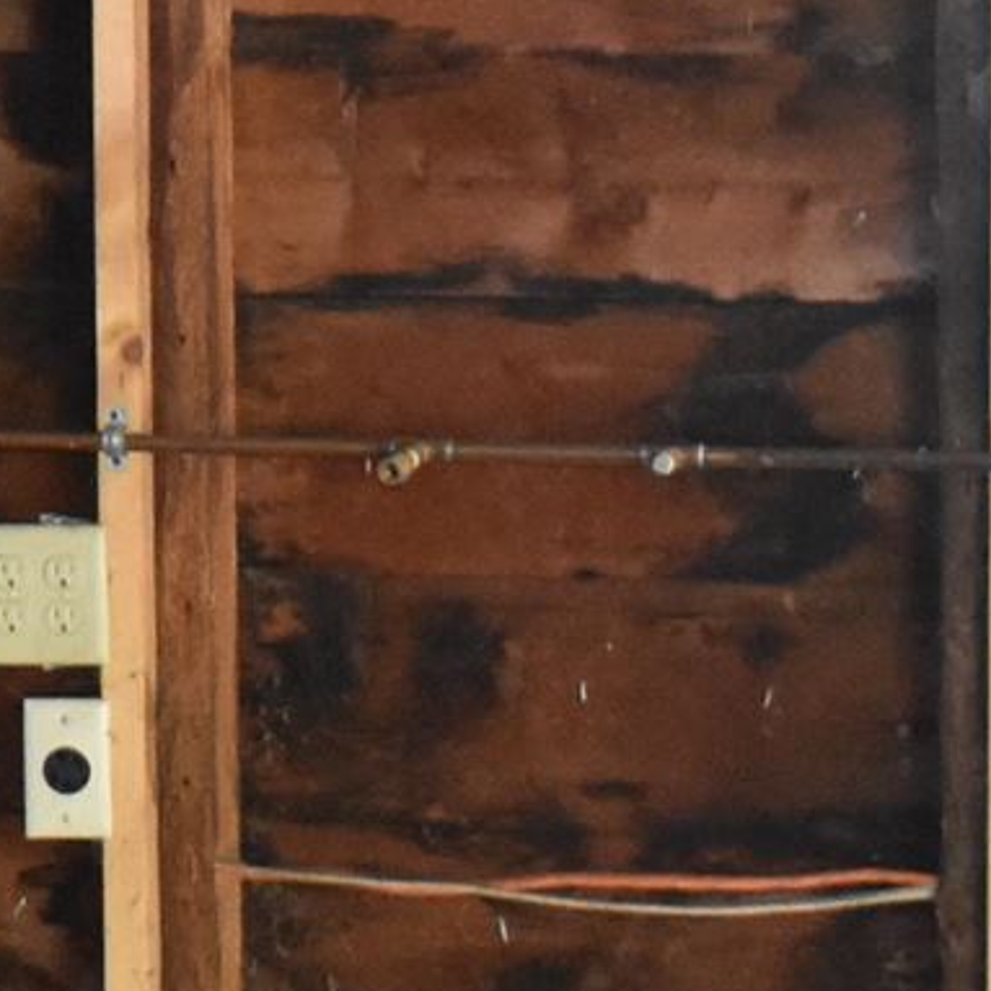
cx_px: -530
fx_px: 7625
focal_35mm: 235
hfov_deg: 7.3
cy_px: -191
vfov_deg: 7.4
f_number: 4
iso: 3200
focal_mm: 23
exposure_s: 1/60
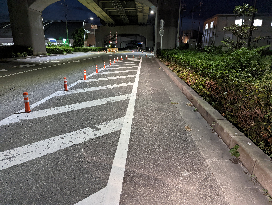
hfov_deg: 71.5
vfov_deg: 56.9
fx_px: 189
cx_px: 136
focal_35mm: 24
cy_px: 102
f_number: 1.85
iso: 1250
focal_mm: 6.81
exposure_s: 1/84.5
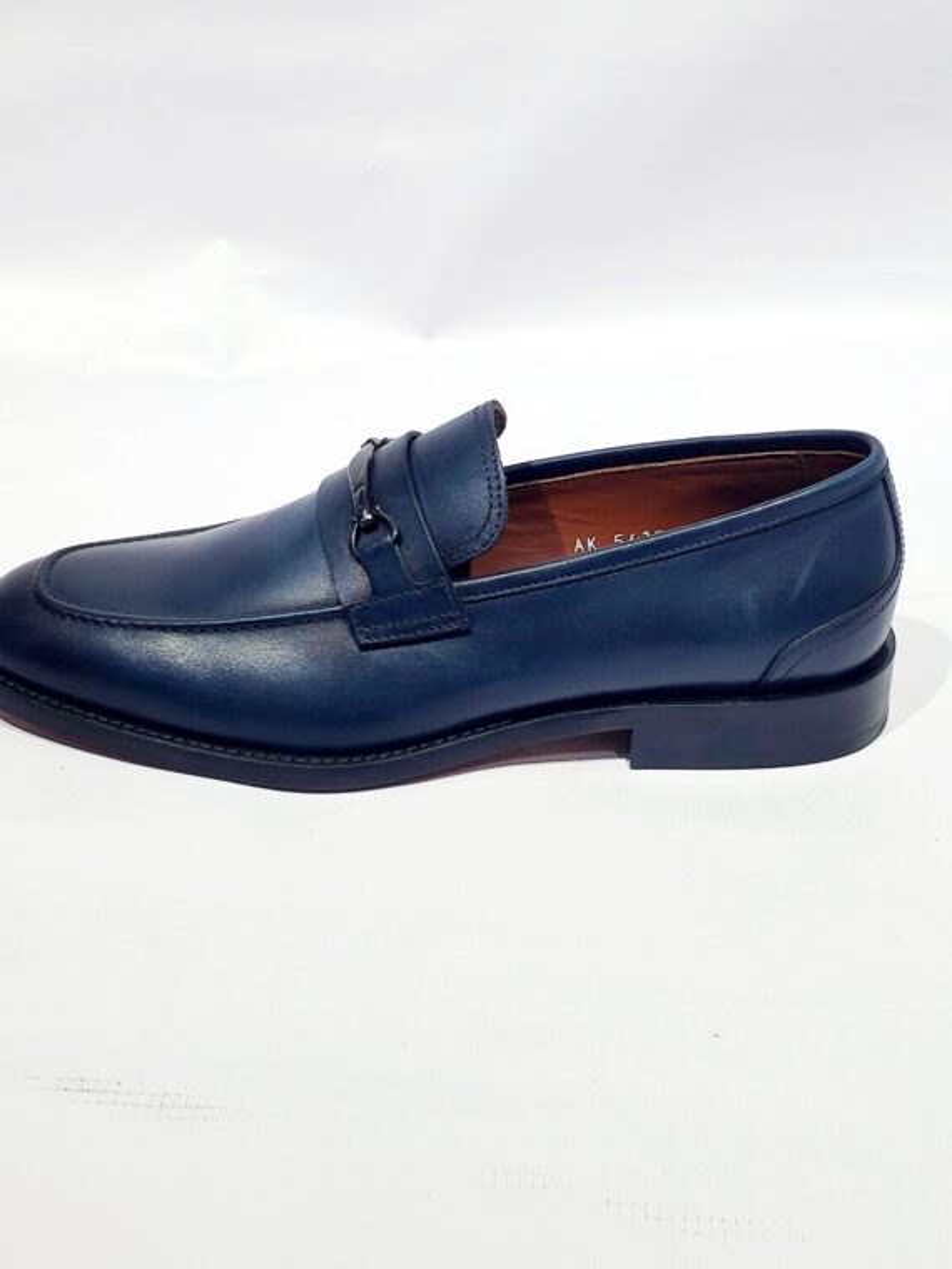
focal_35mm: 26
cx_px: 476
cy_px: 634
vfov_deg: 67.3
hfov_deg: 53.1
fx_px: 953
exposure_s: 1/100
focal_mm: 4.3
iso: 64
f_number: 2.4
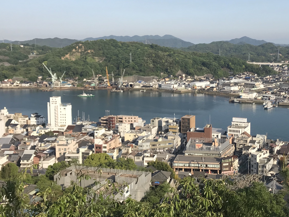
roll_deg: +0.1
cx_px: 190
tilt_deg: -6.0
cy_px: 93
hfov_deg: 38.5
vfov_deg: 29.6
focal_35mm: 49
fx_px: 409
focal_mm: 3.99
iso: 20
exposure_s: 1/2179
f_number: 1.8
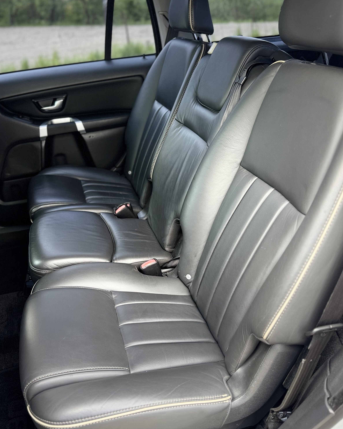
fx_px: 406
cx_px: 153
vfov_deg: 55.7
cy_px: 211
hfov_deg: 45.7
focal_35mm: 32
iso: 64
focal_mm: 6.76
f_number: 1.78
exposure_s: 1/271
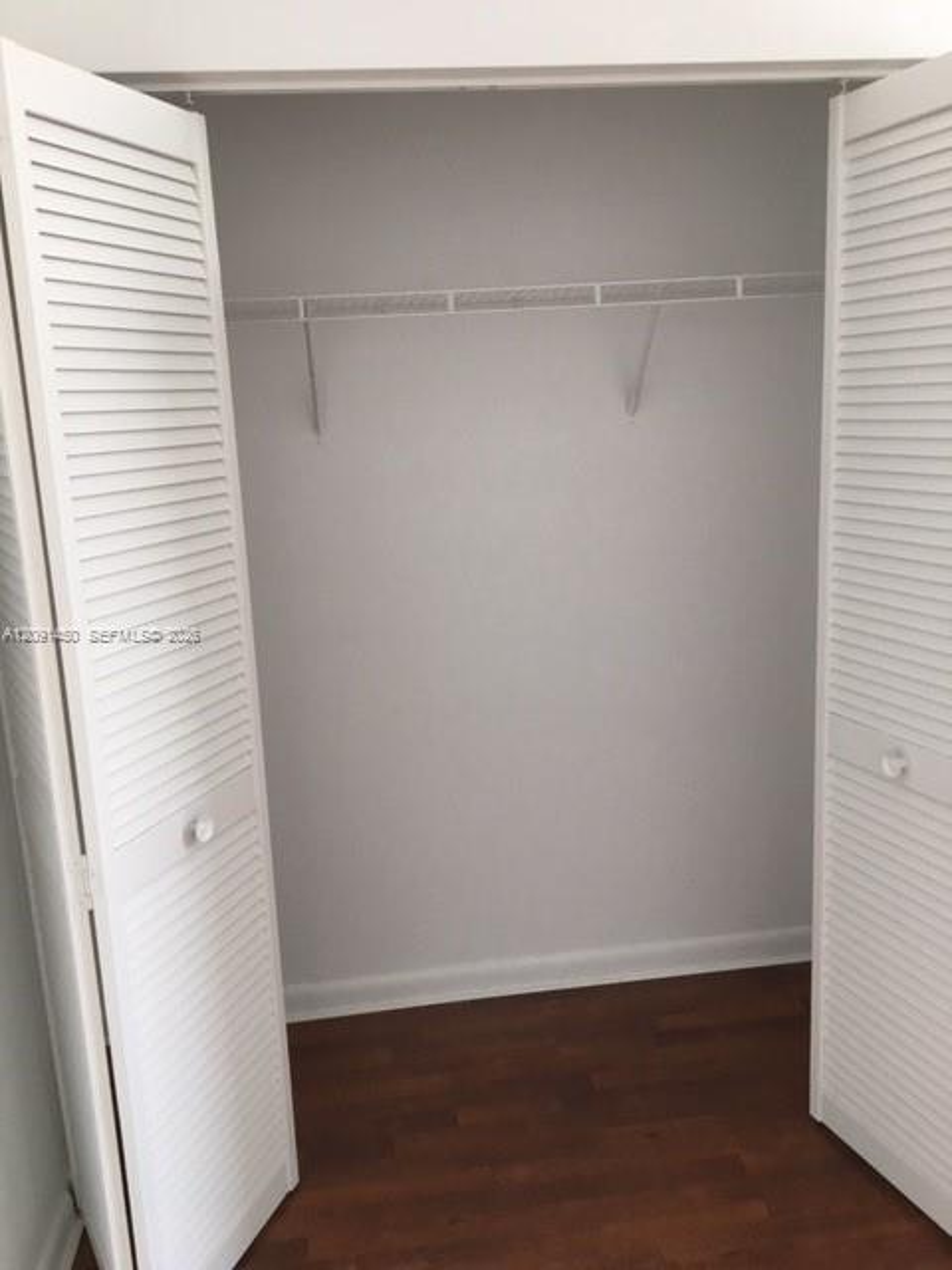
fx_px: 1063
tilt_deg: -12.2
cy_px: 635
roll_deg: +2.4
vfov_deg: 61.7
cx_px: 476
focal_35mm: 29
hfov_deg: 48.2
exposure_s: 1/30
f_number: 2.2
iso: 64
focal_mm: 4.15
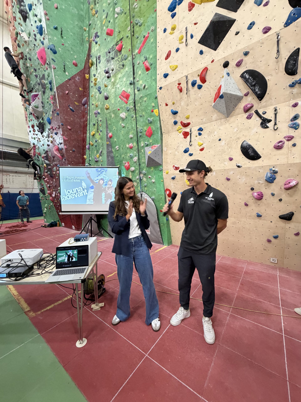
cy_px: 201
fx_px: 162
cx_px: 150
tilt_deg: -3.0
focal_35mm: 14
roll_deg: -0.1
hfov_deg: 85.7
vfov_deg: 102.1
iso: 400
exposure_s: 1/50
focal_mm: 2.22
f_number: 2.2
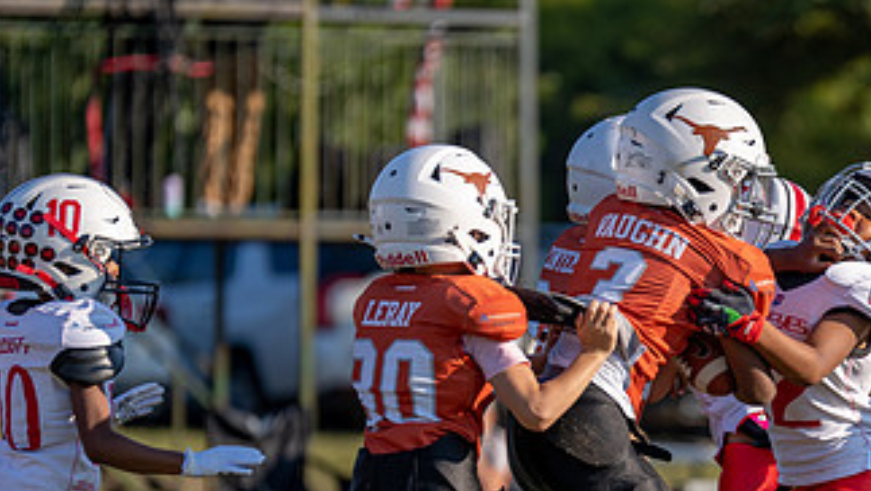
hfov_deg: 5.4
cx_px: 720
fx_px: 9311
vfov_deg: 3.0
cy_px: 491
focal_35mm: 403
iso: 100
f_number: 2.8
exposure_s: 1/1600
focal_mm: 200
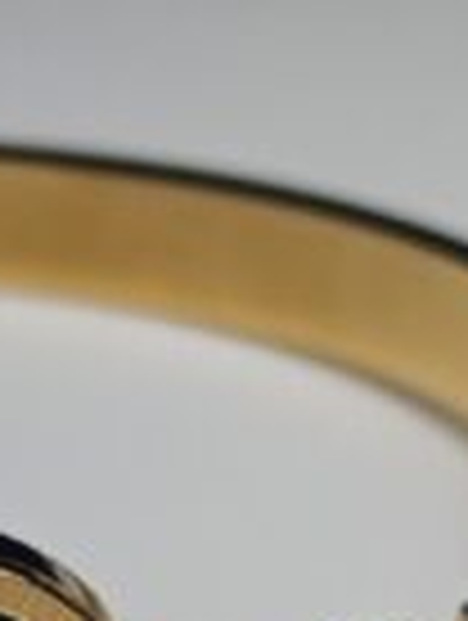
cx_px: -162
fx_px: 2911
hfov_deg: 9.0
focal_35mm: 162
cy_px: 605
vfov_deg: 12.1
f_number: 1.8
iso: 50
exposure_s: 1/375
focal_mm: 3.98
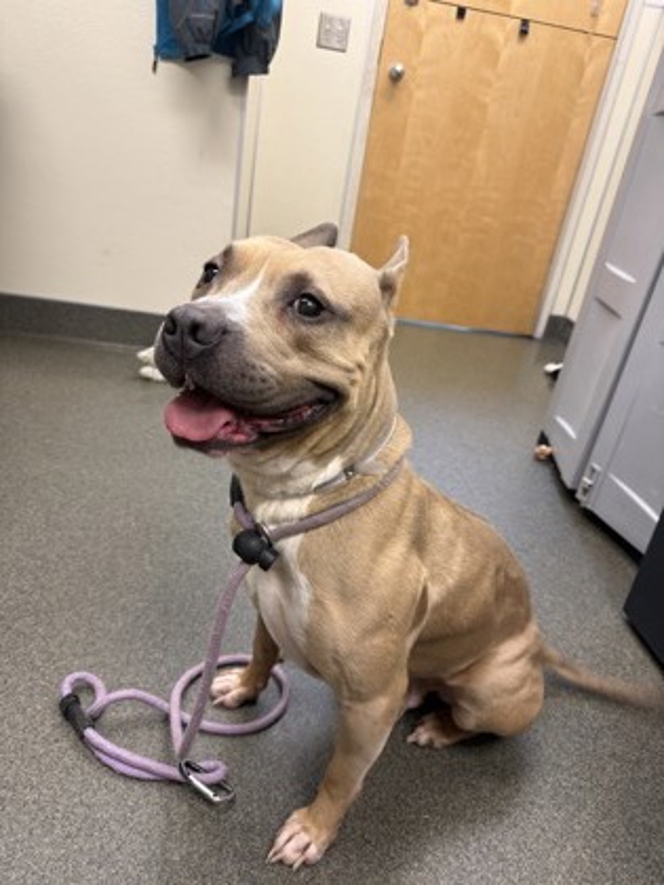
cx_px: 332
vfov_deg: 71.6
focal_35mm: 24
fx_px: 614
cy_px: 442
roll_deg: -8.7
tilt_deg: -21.4
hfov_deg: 56.8
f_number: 1.78
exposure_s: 1/60
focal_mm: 6.76
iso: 200
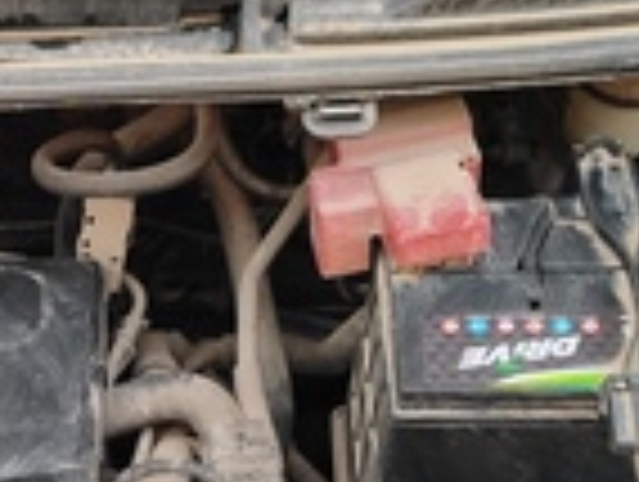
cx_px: -52
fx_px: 1424
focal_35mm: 77
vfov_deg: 18.6
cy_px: 498
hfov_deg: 23.8
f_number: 1.89
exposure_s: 1/60
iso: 206
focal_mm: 5.89
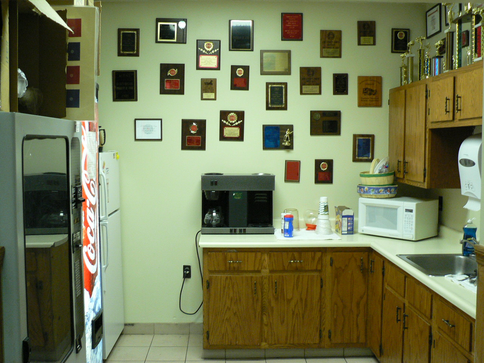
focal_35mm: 40
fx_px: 559
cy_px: 182
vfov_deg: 36.0
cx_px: 242
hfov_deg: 46.8
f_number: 2.8
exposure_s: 1/13
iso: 200
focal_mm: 6.6
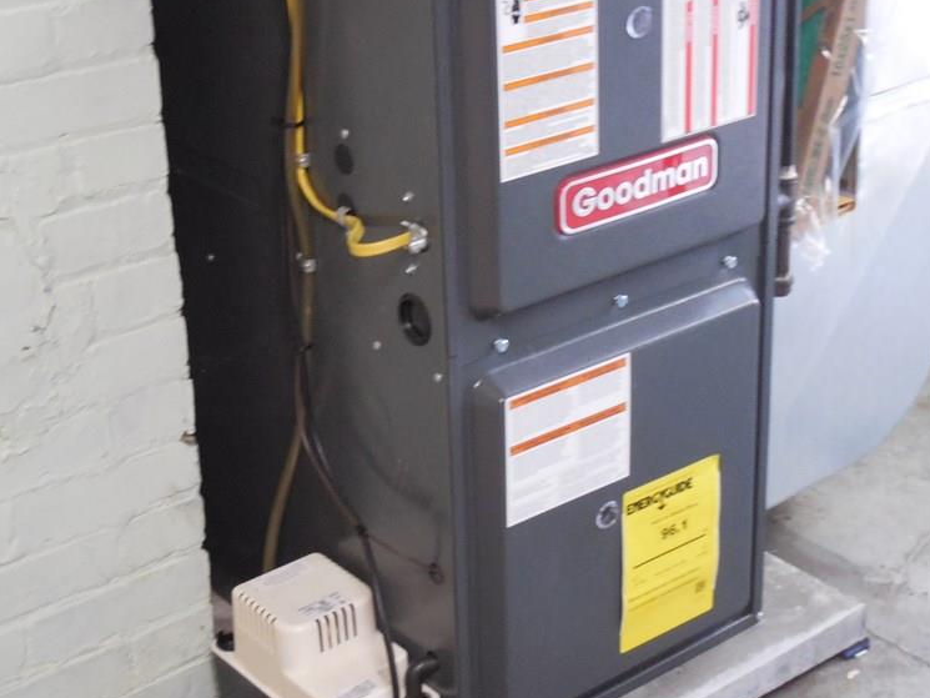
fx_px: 1773
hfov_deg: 29.4
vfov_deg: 22.2
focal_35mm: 66
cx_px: 498
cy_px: 266
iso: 800
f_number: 4
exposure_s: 1/8
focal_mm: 8.7
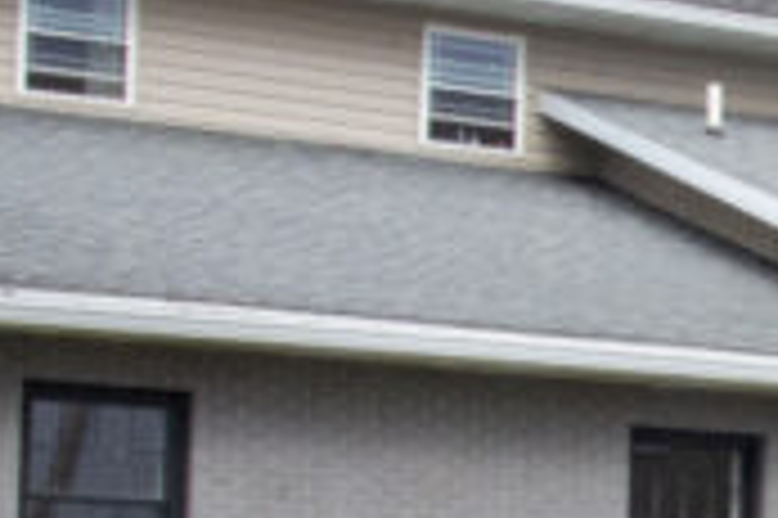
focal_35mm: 160
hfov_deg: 12.1
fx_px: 3454
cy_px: 565
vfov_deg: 8.5
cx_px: 1282
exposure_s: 1/80
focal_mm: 24
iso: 1250
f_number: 22
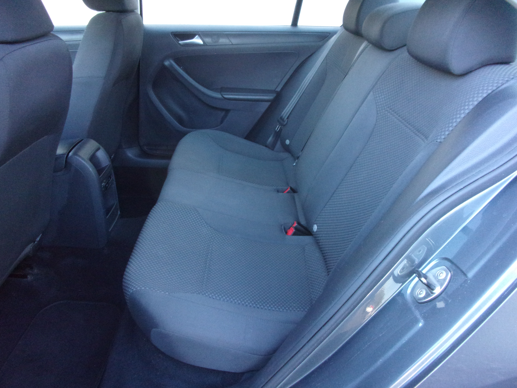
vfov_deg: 49.7
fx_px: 418
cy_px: 194
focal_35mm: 28
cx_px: 258
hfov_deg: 63.4
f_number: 3.9
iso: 400
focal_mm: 5.1
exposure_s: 1/26
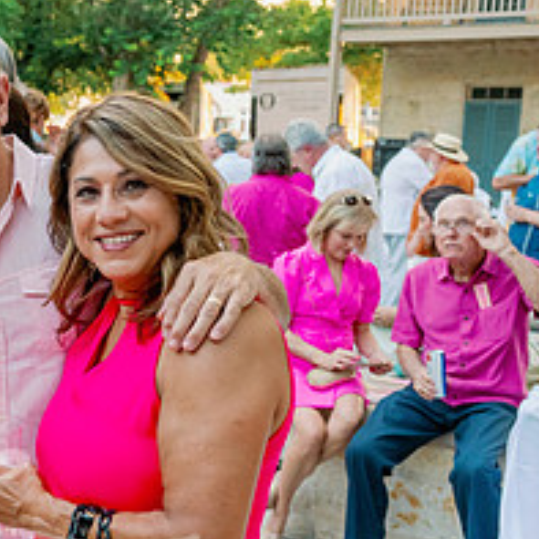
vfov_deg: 24.6
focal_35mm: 70
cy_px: 294
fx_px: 1233
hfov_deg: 22.5
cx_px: -129
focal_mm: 28
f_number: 4
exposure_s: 1/320
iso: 2000
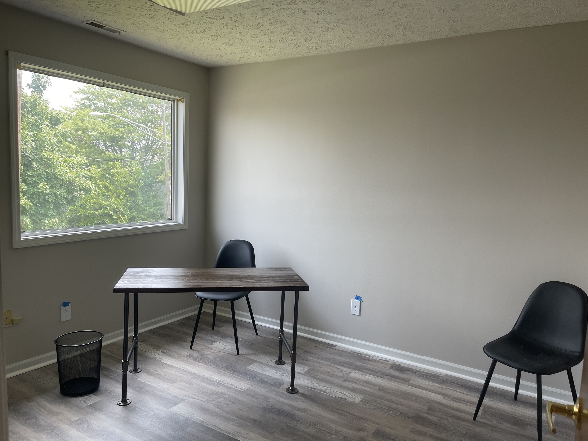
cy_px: 220
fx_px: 442
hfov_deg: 67.3
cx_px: 294
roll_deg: -1.4
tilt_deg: -6.5
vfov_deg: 53.1
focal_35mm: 26
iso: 32
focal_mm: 5.1
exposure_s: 1/121
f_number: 1.6
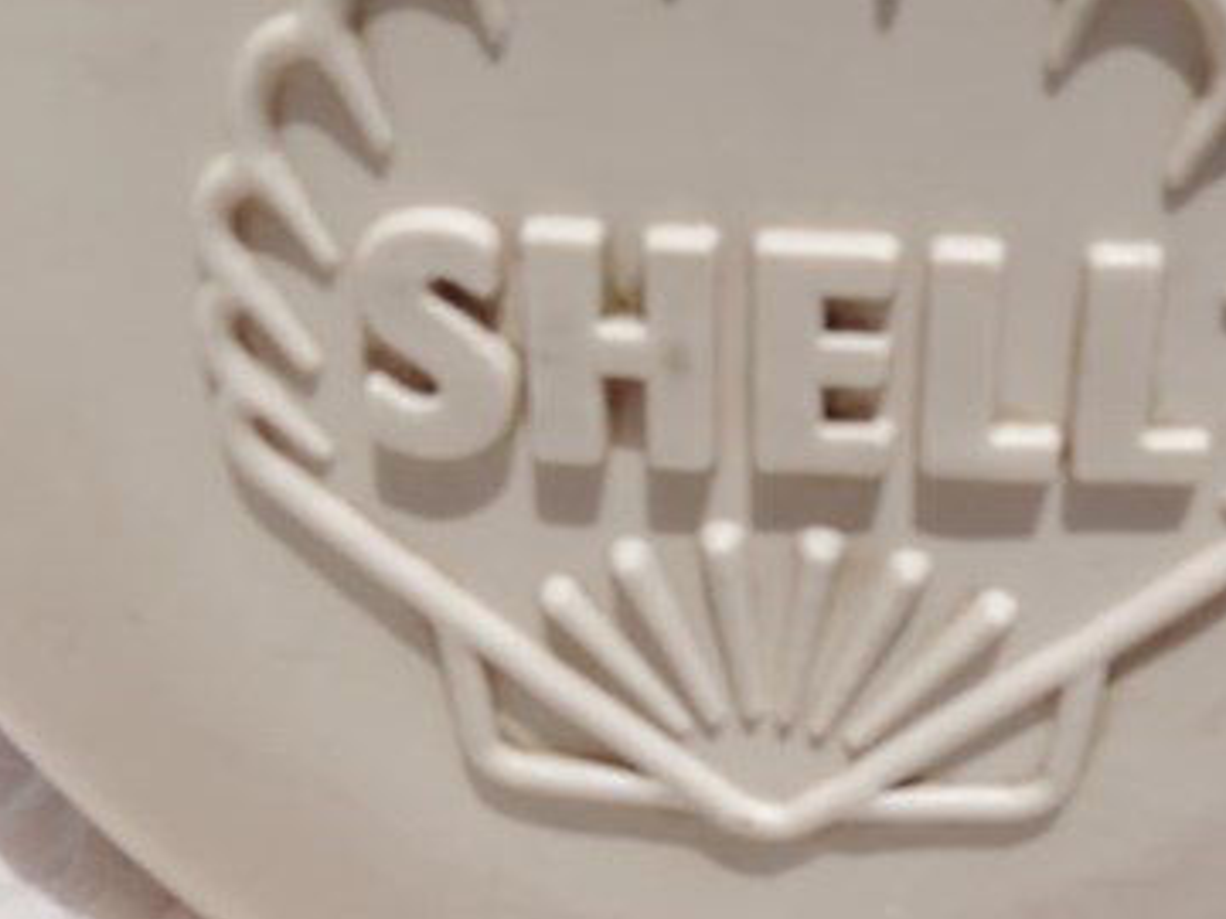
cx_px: 845
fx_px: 1771
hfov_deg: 37.7
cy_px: 323
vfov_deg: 29.0
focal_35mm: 50
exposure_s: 1/1250
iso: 80
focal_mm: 5.3
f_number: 4.4
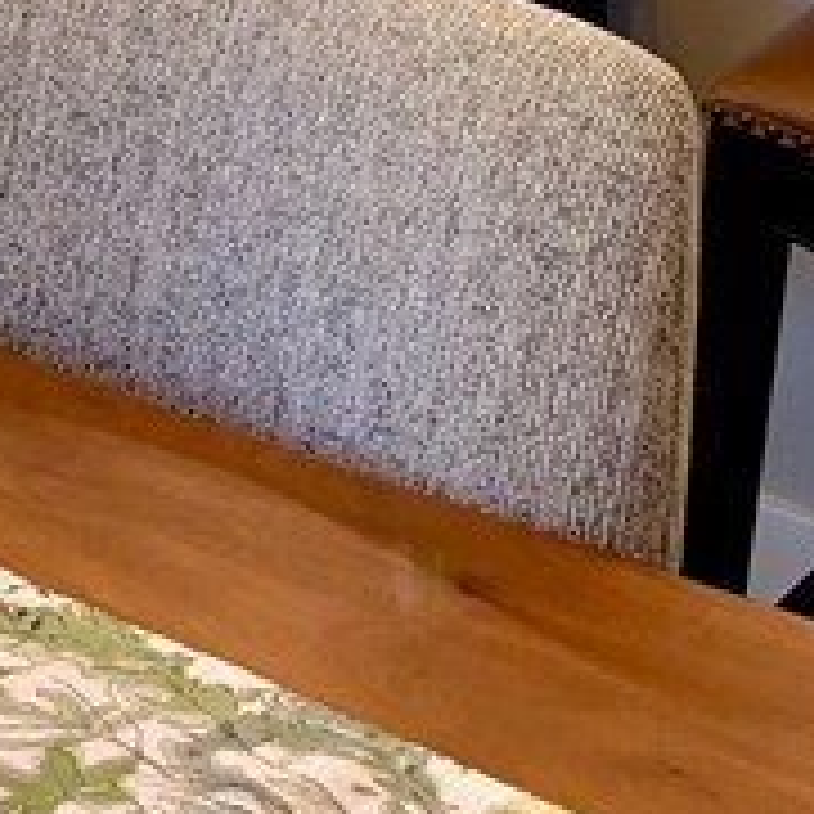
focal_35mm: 120
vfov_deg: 12.7
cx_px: -247
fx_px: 3193
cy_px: -827
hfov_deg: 14.0
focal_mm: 6.76
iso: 160
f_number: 1.78
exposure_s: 1/207
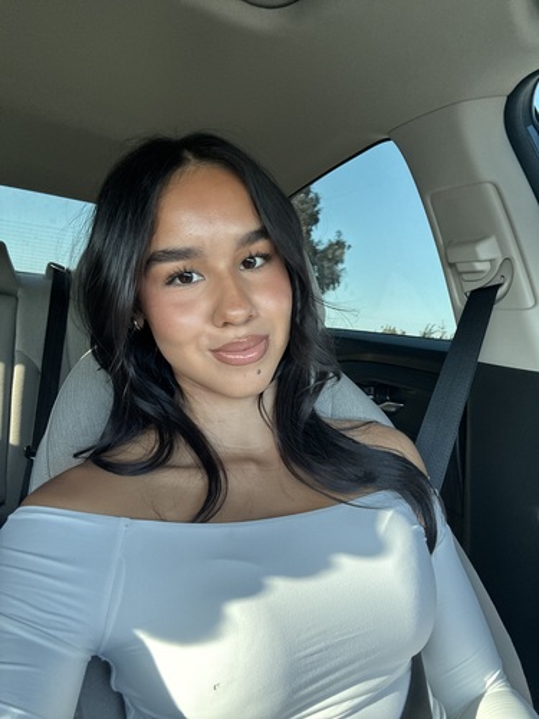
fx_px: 478
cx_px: 270
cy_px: 360
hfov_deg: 58.9
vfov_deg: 73.9
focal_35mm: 23
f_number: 1.9
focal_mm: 2.69
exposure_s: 1/81
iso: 80
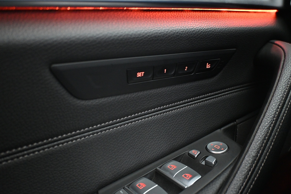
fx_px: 249
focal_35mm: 31
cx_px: 146
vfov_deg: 42.6
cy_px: 97
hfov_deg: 60.7
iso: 4000
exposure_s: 1/10
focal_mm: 20.5
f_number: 3.8
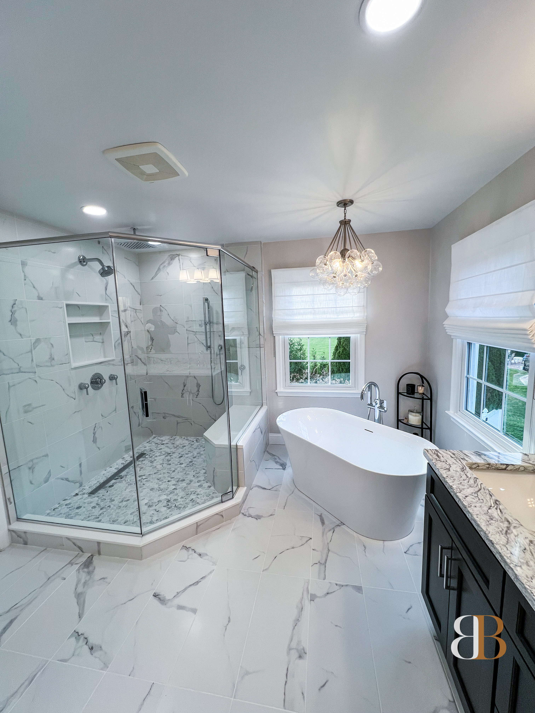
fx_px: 268
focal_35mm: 13
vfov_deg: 106.2
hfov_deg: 89.9
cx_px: 268
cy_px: 356
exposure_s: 1/120
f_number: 1.8
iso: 40
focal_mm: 1.57
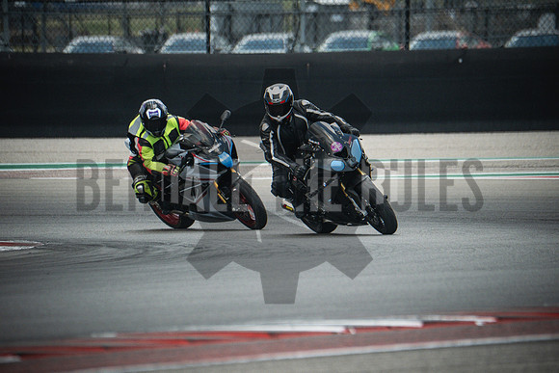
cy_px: 186
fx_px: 9318
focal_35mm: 600
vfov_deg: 2.3
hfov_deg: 3.4
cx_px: 280
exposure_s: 1/1600
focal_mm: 400
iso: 1600
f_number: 5.6
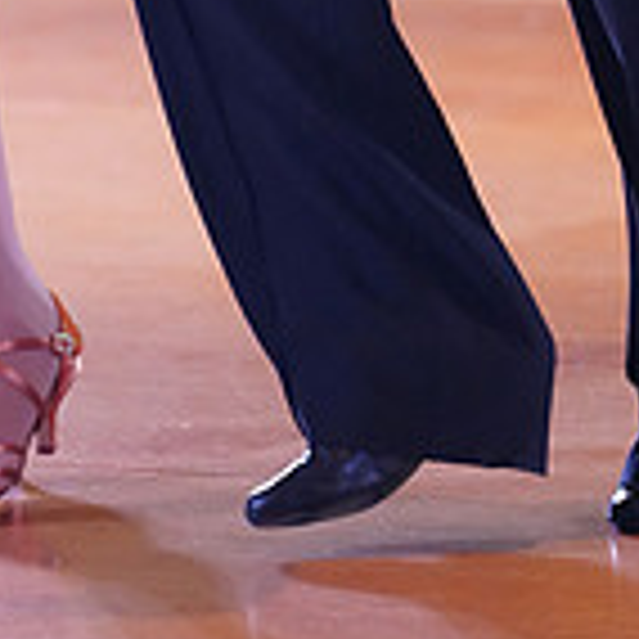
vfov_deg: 2.5
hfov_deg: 2.6
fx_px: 14327
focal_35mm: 686
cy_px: -567
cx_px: 56
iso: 5000
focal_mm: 197
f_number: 2.8
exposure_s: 1/400
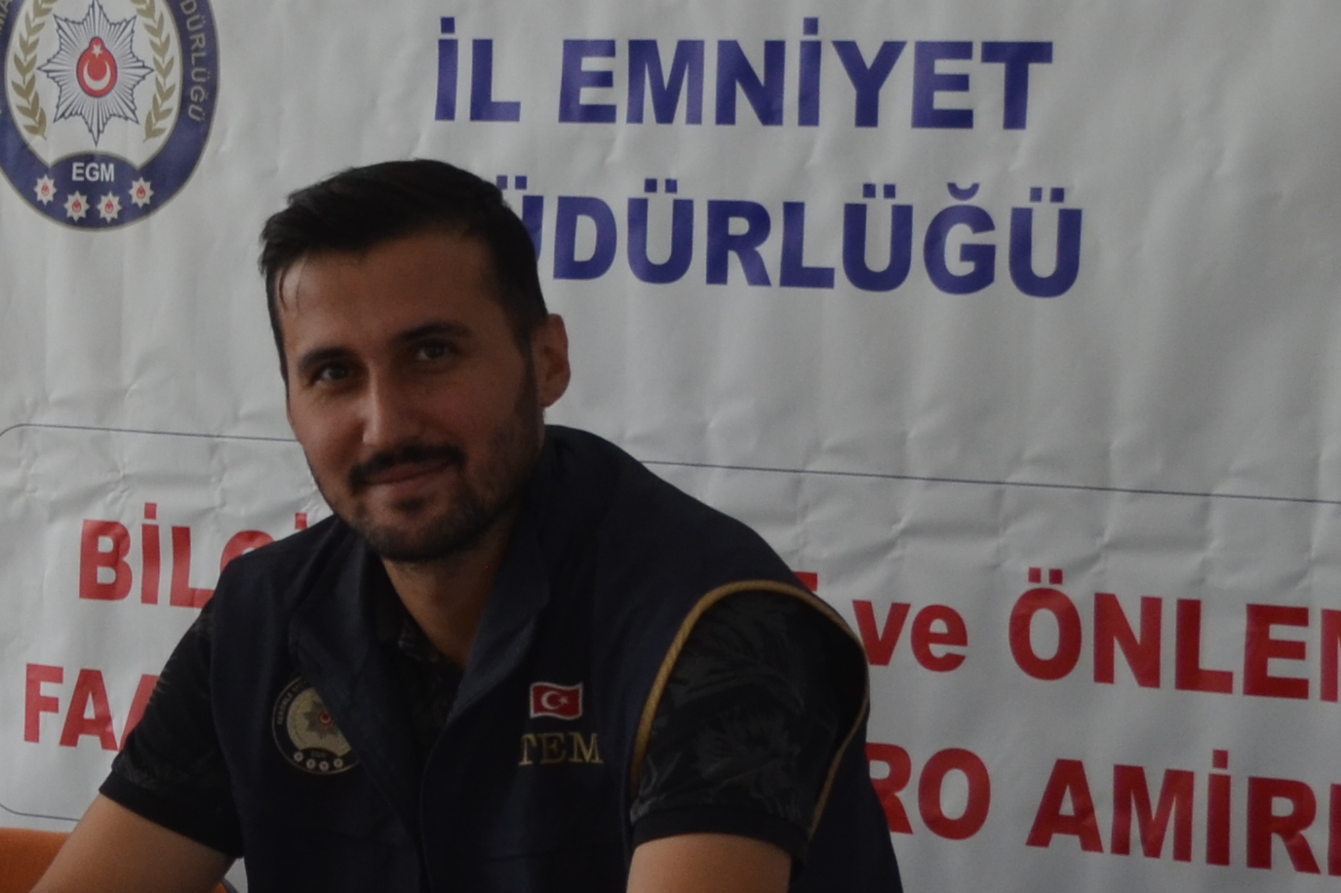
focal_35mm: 161
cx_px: -475
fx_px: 5995
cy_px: 605
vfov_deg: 8.5
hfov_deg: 12.3
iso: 400
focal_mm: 30
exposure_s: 1/80
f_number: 4.5
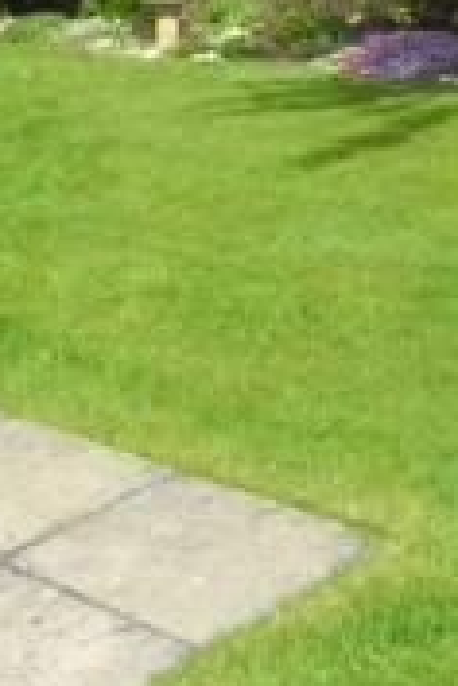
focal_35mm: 96
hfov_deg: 13.3
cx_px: 724
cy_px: 122
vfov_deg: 21.0
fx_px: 1832
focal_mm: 6
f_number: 3.5
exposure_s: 1/940
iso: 100
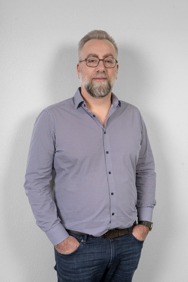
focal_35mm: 45
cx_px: 94
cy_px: 141
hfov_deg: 29.9
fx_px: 352
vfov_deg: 43.6
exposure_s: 1/125
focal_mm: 45
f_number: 8
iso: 400
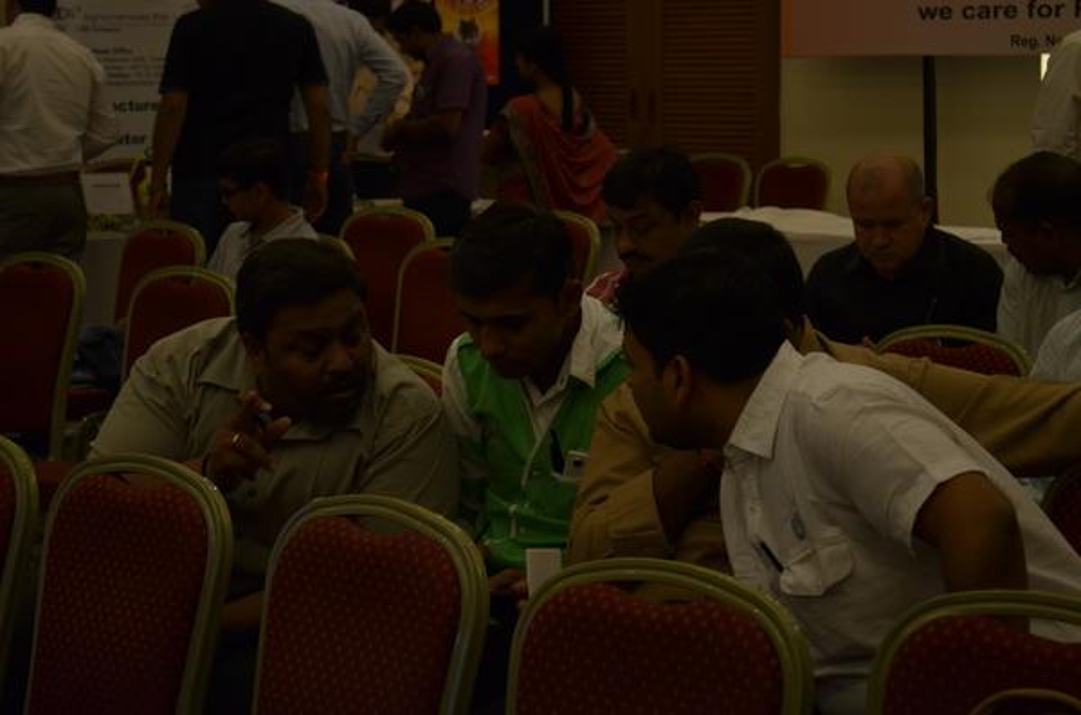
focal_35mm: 82
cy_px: 358
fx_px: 2471
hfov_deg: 24.7
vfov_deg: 16.5
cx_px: 540
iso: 800
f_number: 5.6
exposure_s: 1/125
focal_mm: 55
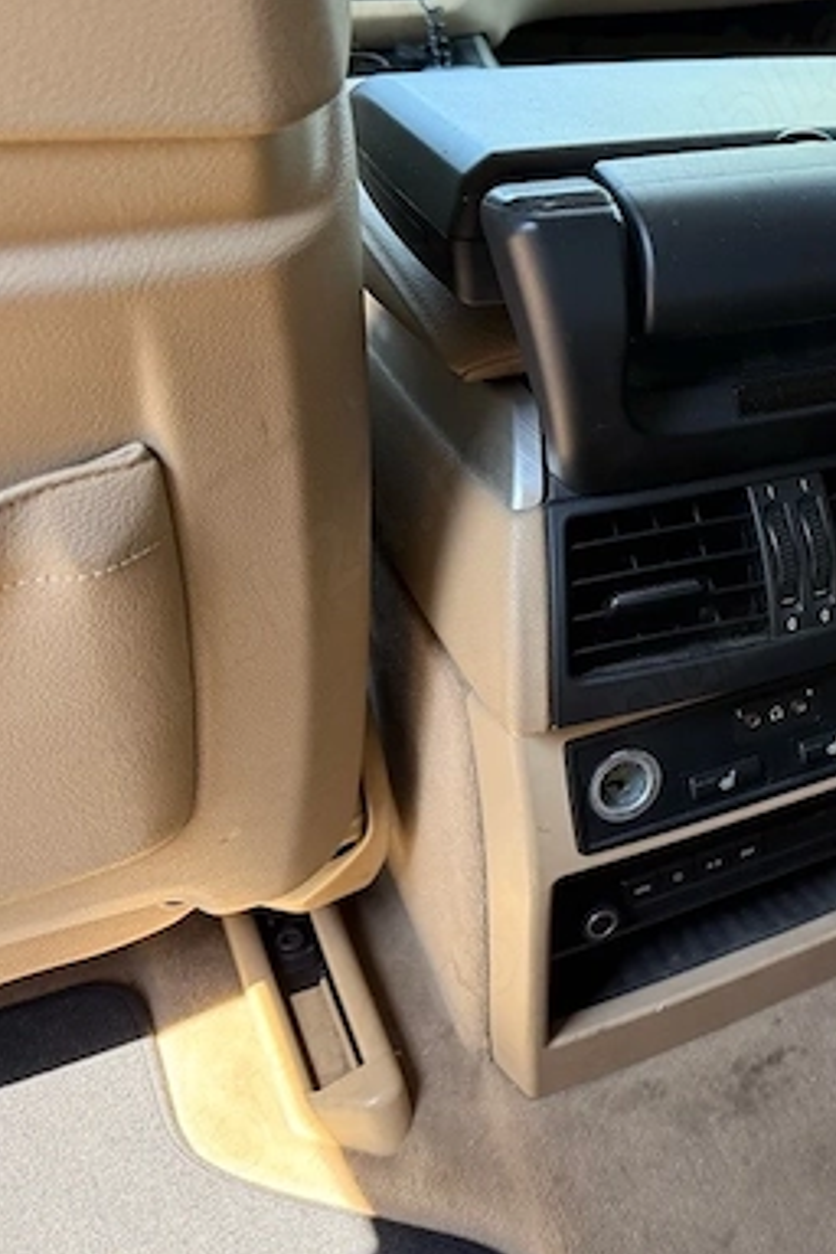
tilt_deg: -33.5
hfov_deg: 30.3
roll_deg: -7.9
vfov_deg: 49.5
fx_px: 1358
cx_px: 944
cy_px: 598
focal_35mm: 39
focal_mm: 6.76
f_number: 1.78
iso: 160
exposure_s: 1/121
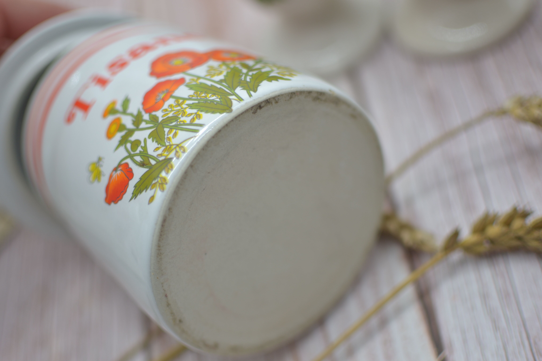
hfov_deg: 37.9
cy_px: 180
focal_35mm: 52
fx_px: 790
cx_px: 271
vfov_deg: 25.8
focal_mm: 35
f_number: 1.8
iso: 100
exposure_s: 1/500
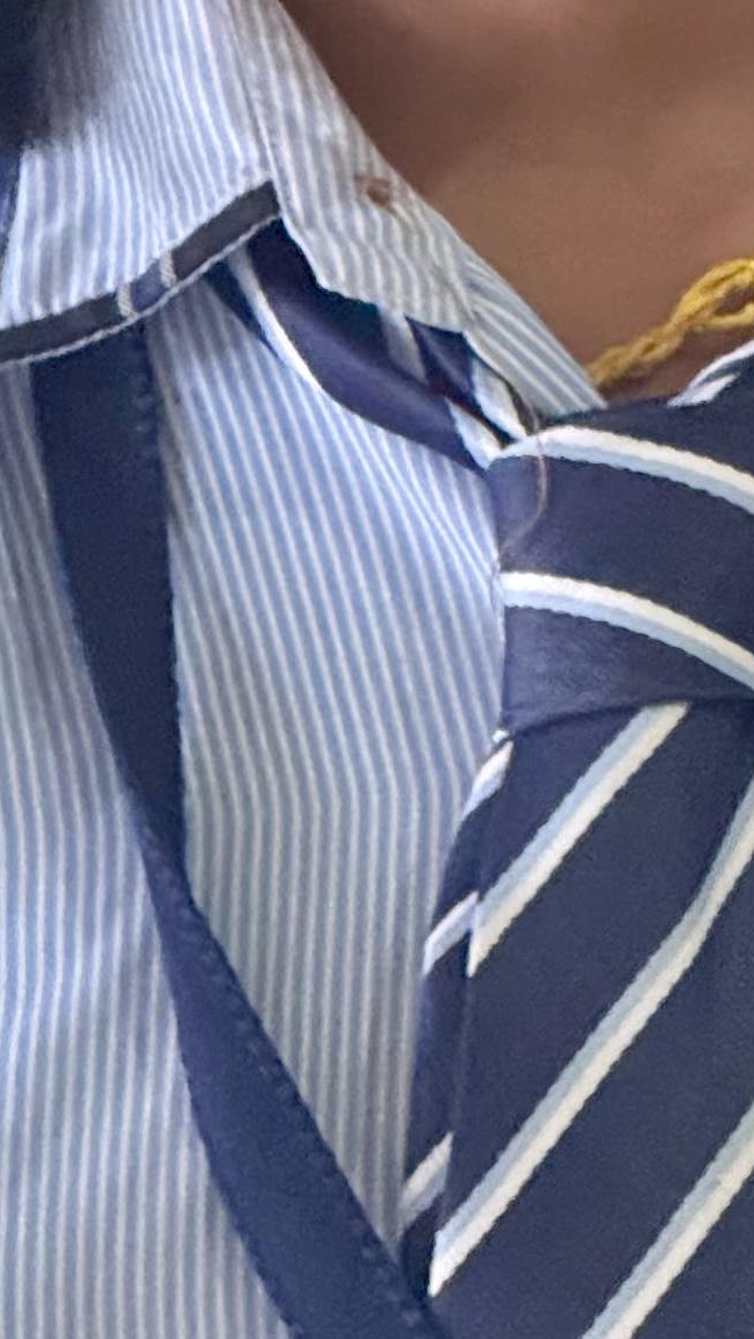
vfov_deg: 4.7
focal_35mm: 457
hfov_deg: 2.7
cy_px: -319
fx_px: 16235
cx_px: 806
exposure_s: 1/33
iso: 1000
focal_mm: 15.66
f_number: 2.8
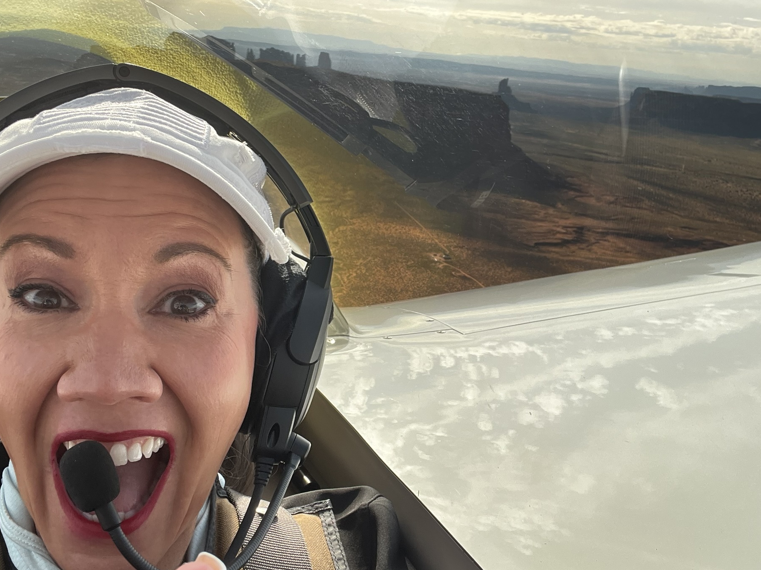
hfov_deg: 54.0
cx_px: 379
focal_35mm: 34
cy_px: 293
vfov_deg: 41.8
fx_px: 747
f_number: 2.2
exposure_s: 1/172
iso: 32
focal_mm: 2.71
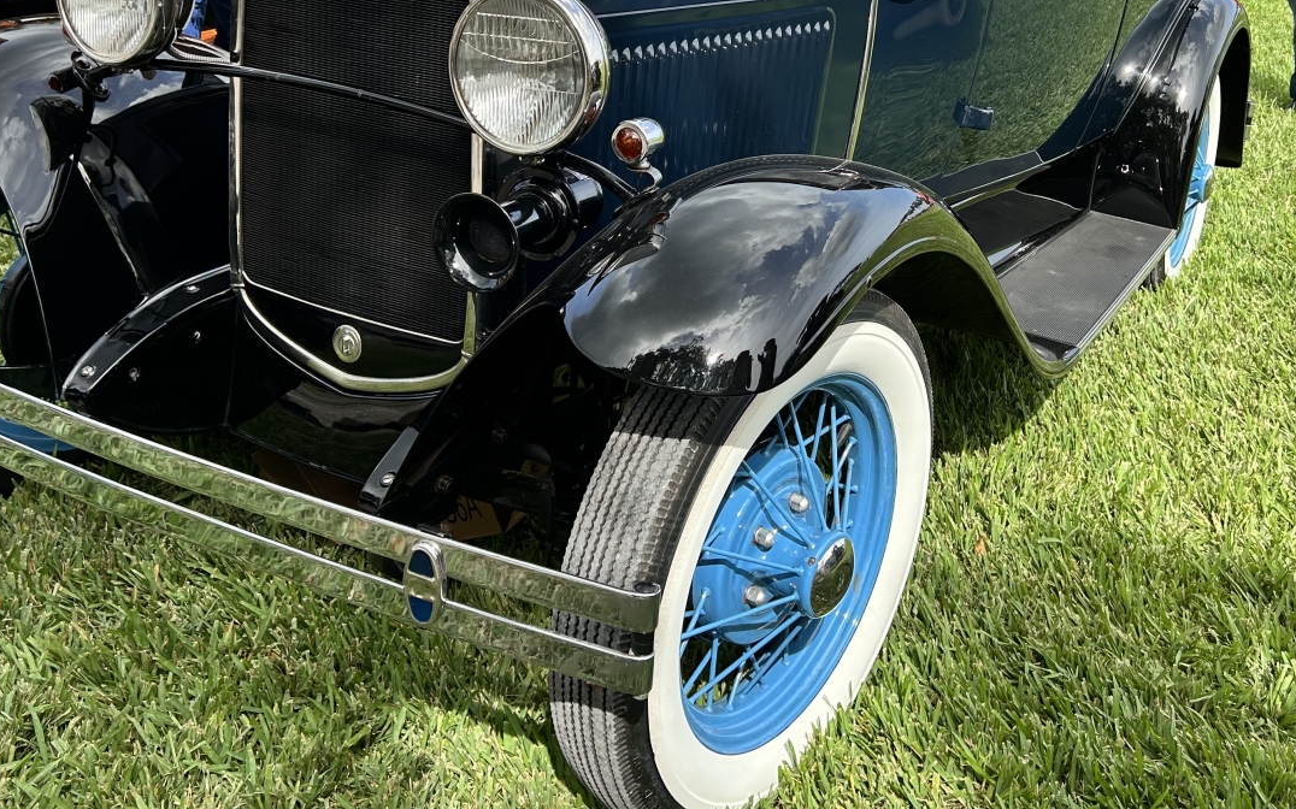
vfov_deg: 30.2
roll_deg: -1.3
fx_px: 1448
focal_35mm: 41
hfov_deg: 48.1
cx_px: 719
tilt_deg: -13.6
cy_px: 126
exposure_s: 1/1575
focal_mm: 5.7
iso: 50
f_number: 1.5
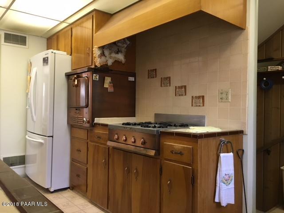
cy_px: 106
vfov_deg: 48.2
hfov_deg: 61.7
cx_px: 142
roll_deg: -2.2
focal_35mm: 29
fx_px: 238
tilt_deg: -1.1
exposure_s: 1/30
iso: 125
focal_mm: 4.15
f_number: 2.2
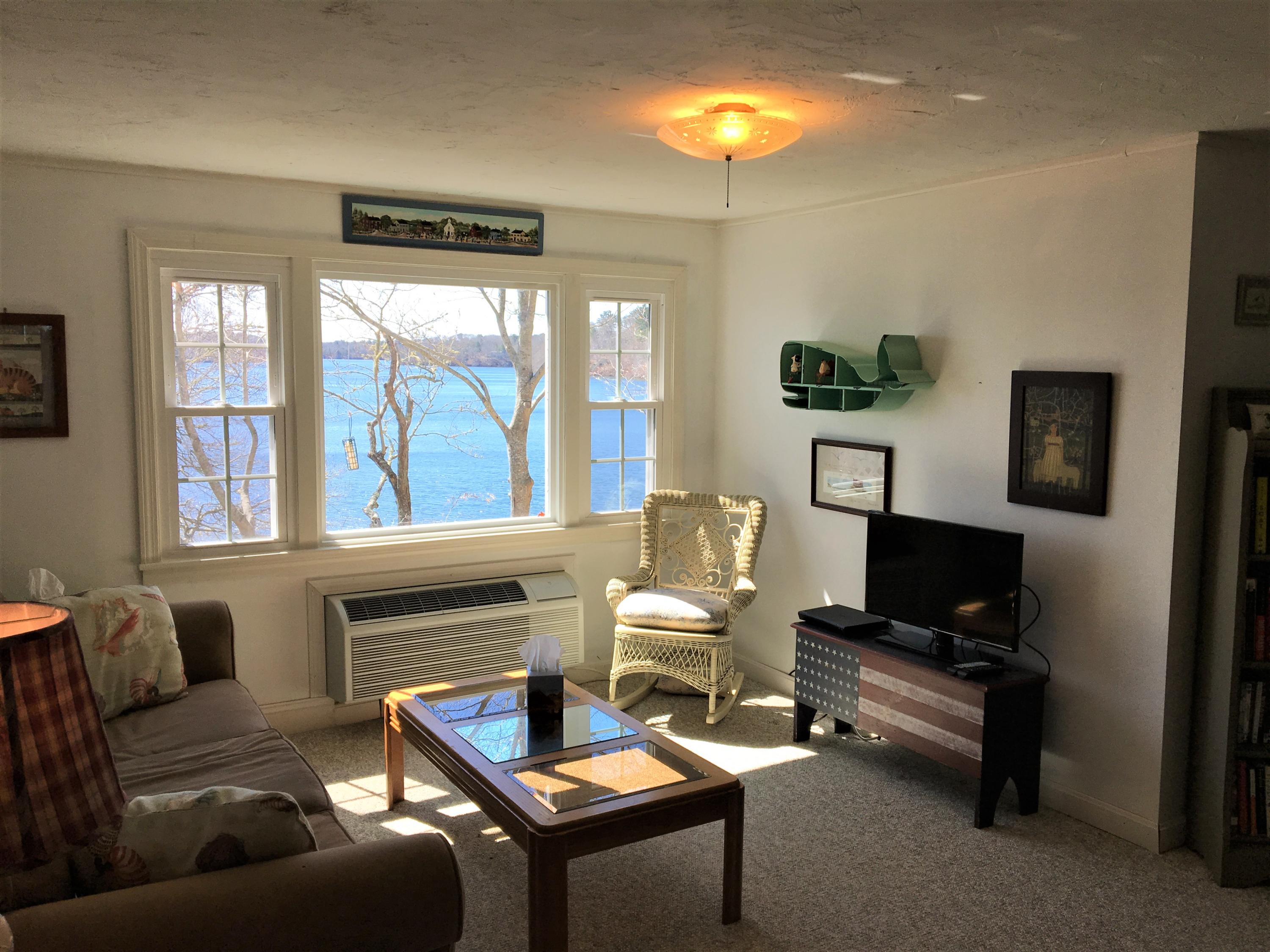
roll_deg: -0.6
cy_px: 476
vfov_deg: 48.2
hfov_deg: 61.7
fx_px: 1064
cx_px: 635
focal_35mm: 29
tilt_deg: -6.0
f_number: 2.2
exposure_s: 1/416
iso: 25
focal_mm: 4.15
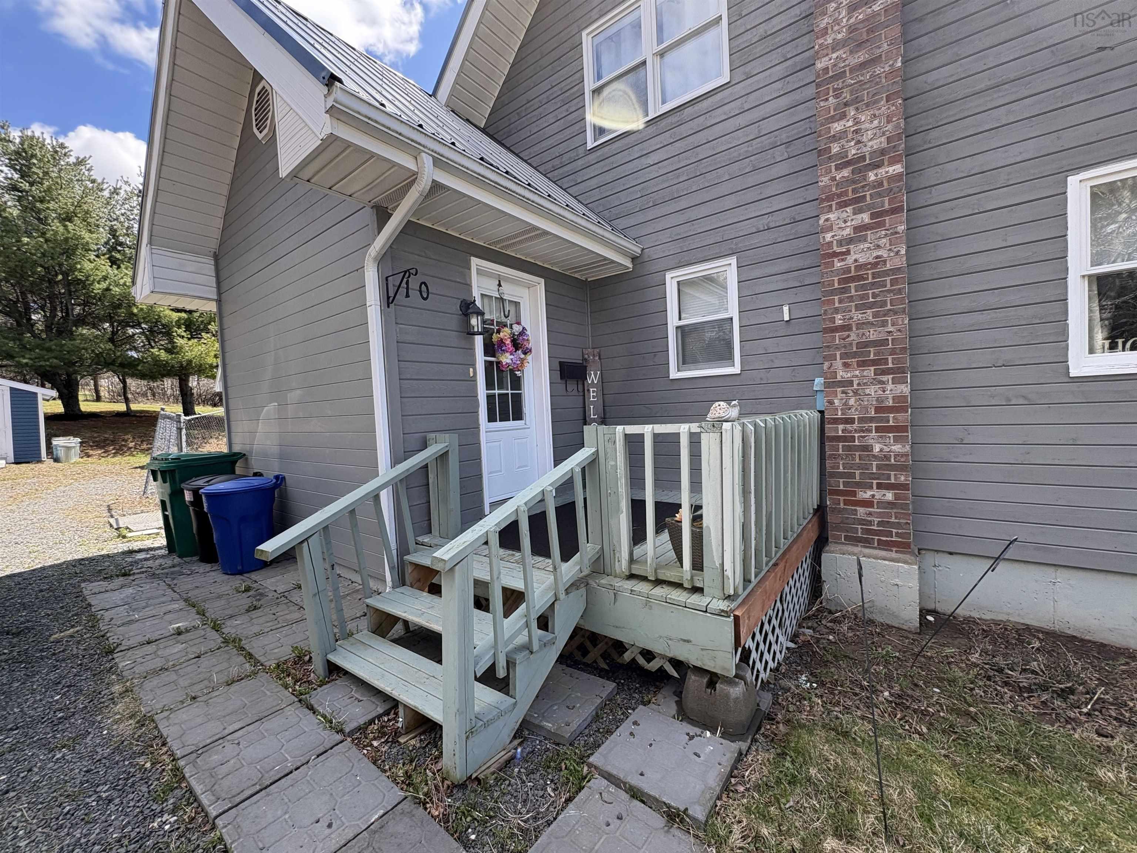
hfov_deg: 102.1
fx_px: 460
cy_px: 426
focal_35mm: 14
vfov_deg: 85.7
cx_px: 568
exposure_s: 1/383
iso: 40
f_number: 2.2
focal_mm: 2.22
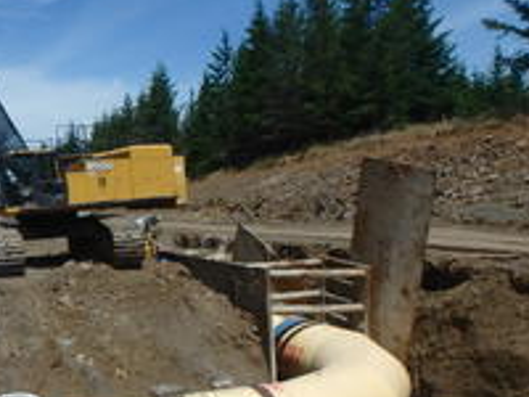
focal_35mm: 42
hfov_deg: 41.2
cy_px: 236
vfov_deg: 34.3
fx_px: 642
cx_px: 50
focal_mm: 3.7
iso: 125
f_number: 6
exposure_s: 1/800
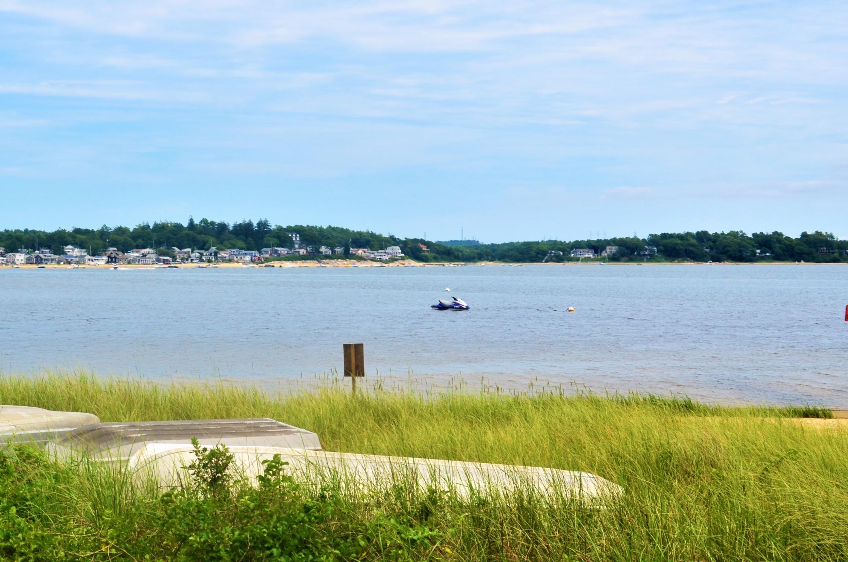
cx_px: 317
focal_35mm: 64
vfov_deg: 21.1
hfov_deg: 31.3
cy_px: 306
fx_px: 1505
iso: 100
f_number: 13
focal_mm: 32
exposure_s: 1/200
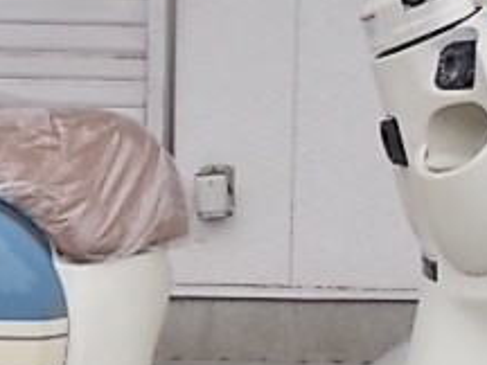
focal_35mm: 89
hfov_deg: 21.9
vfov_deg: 16.6
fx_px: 1252
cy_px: 198
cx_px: 176
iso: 80
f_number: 3.4
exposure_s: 1/125
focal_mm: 5.3
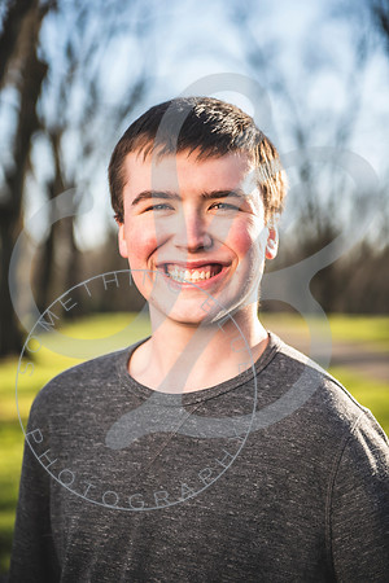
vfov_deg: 28.8
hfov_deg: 19.5
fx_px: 1134
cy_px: 292
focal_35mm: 70
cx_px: 194
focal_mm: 70
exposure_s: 1/400
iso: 100
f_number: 2.8
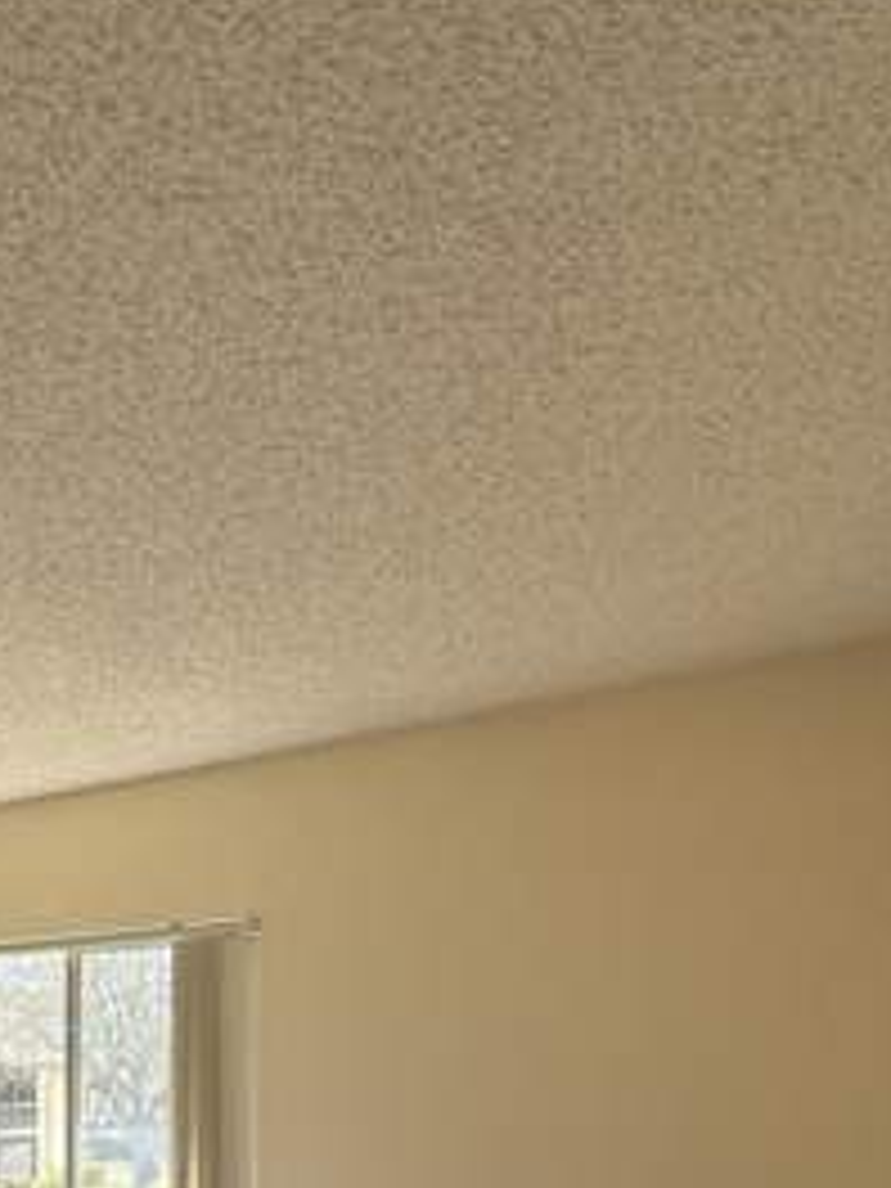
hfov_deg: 34.0
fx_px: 1167
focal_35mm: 34
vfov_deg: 46.2
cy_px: 1161
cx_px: -171
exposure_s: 1/277
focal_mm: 2.22
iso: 50
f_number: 2.2
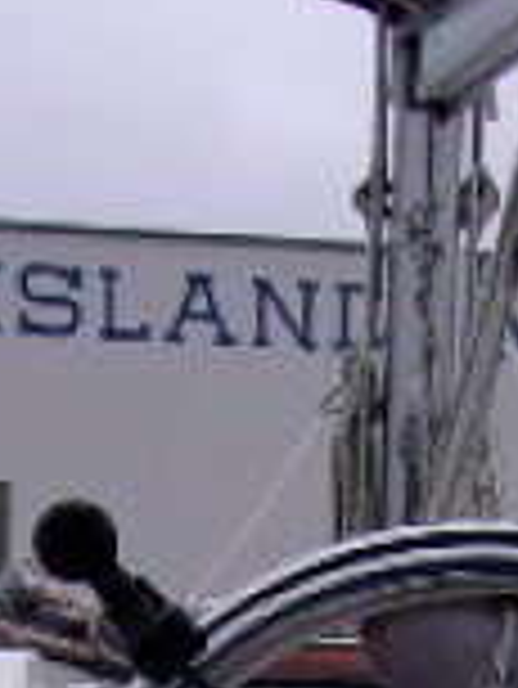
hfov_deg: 10.5
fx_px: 2809
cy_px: 1291
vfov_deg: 12.6
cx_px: 500
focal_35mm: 141
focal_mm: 4.9
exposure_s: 1/38
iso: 80
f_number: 10.4
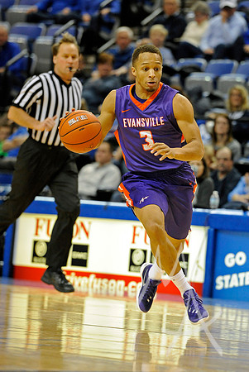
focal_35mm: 200
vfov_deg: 10.3
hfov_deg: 6.9
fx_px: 2070
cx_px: 124
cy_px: 186
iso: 3200
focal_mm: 200
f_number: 3.5
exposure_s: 1/800
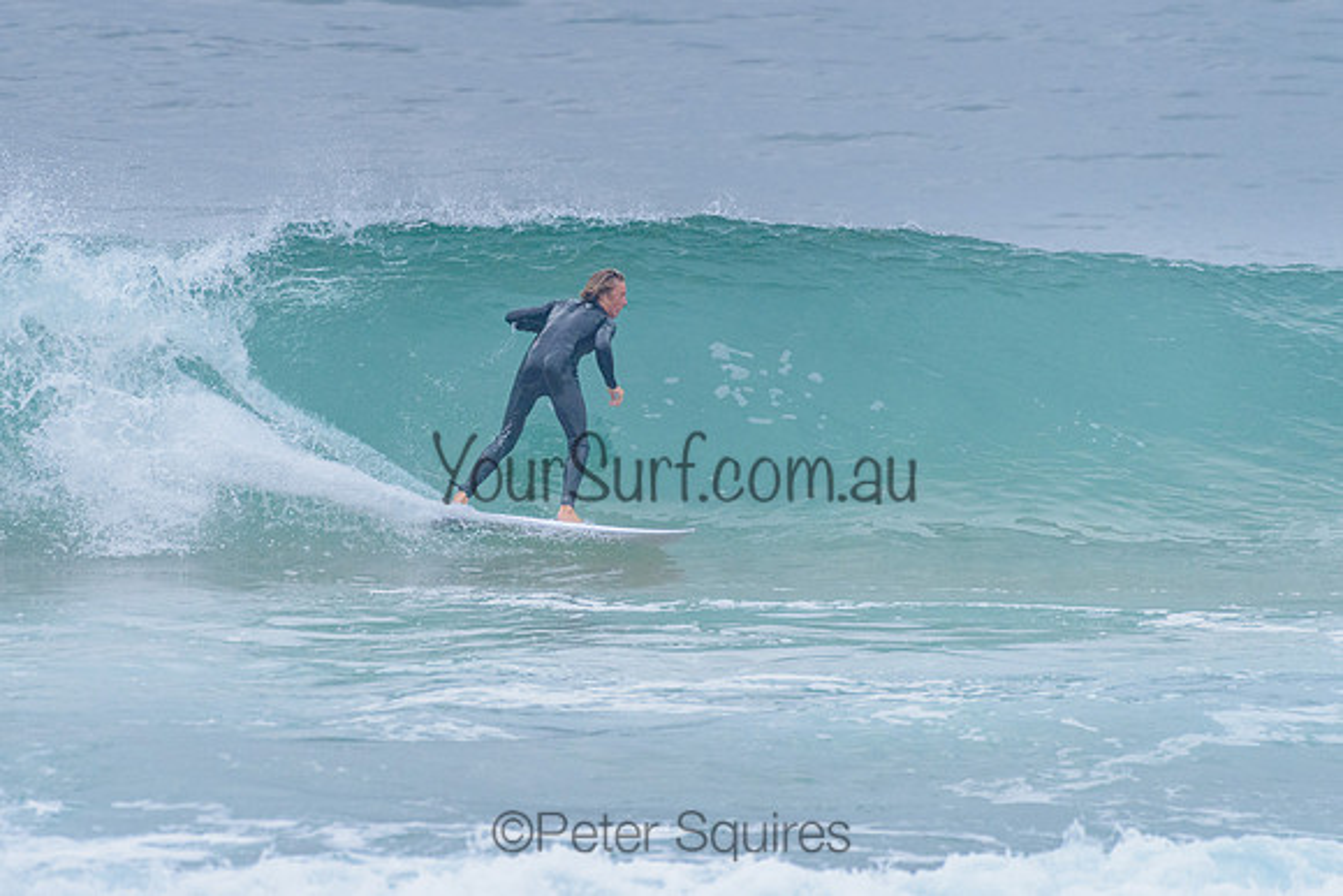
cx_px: 655
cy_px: 390
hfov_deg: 3.4
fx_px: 22867
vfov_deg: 2.2
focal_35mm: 613
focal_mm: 500
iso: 1800
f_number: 5.6
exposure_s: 1/2000
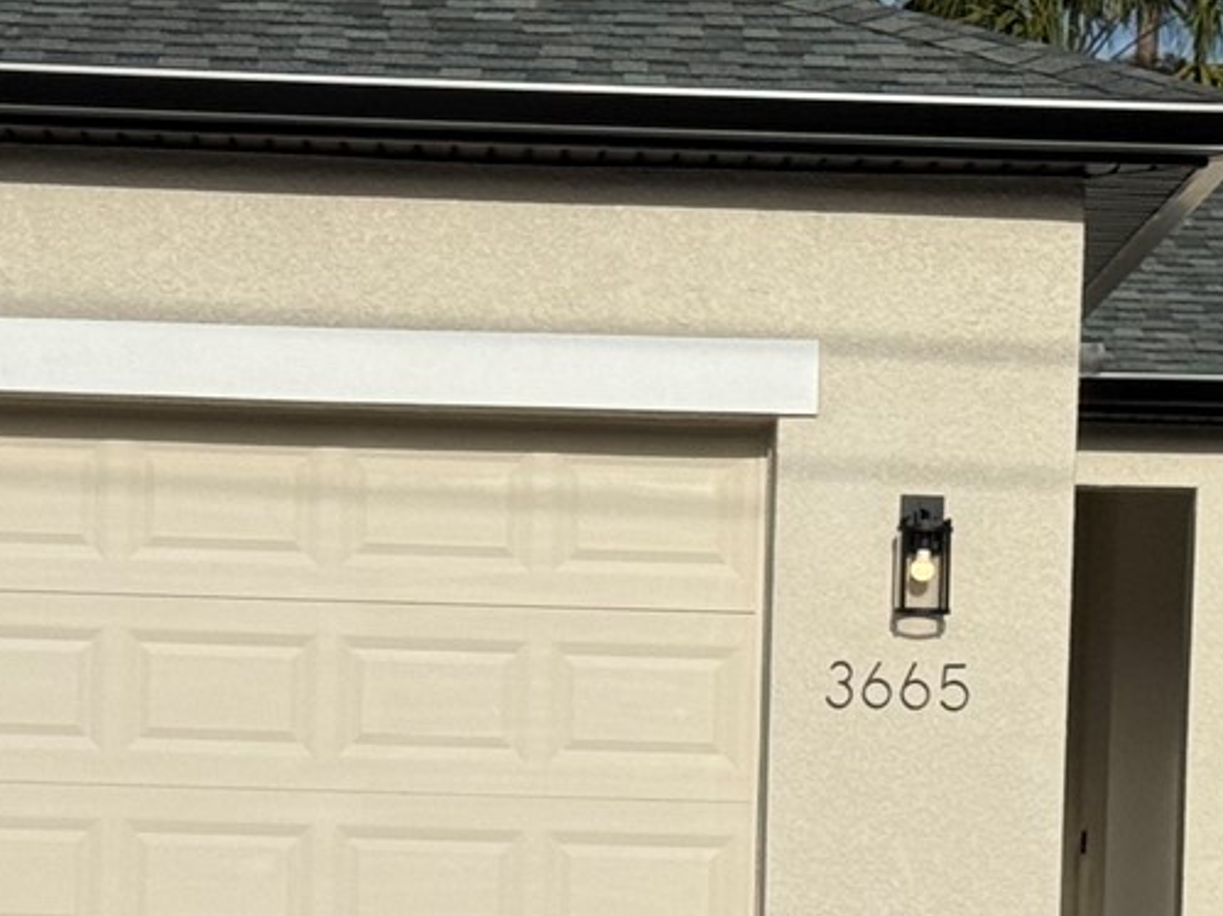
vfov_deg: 9.5
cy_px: 1132
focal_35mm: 154
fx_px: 5440
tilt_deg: -0.9
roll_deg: -1.5
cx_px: 630
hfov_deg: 12.8
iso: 64
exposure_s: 1/11364
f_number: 1.78
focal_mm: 6.76
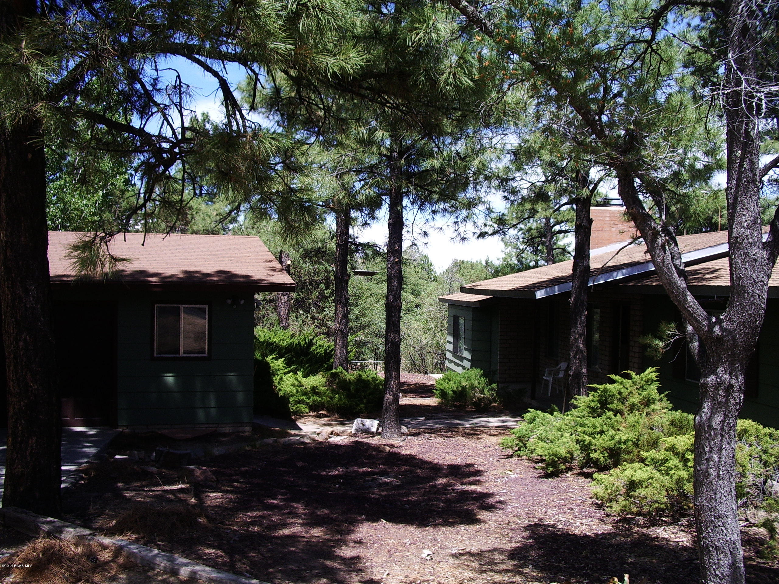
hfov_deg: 52.6
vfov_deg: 40.7
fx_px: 788
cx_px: 390
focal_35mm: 35
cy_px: 292
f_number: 4.3
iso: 50
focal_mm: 5.8
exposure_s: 1/250
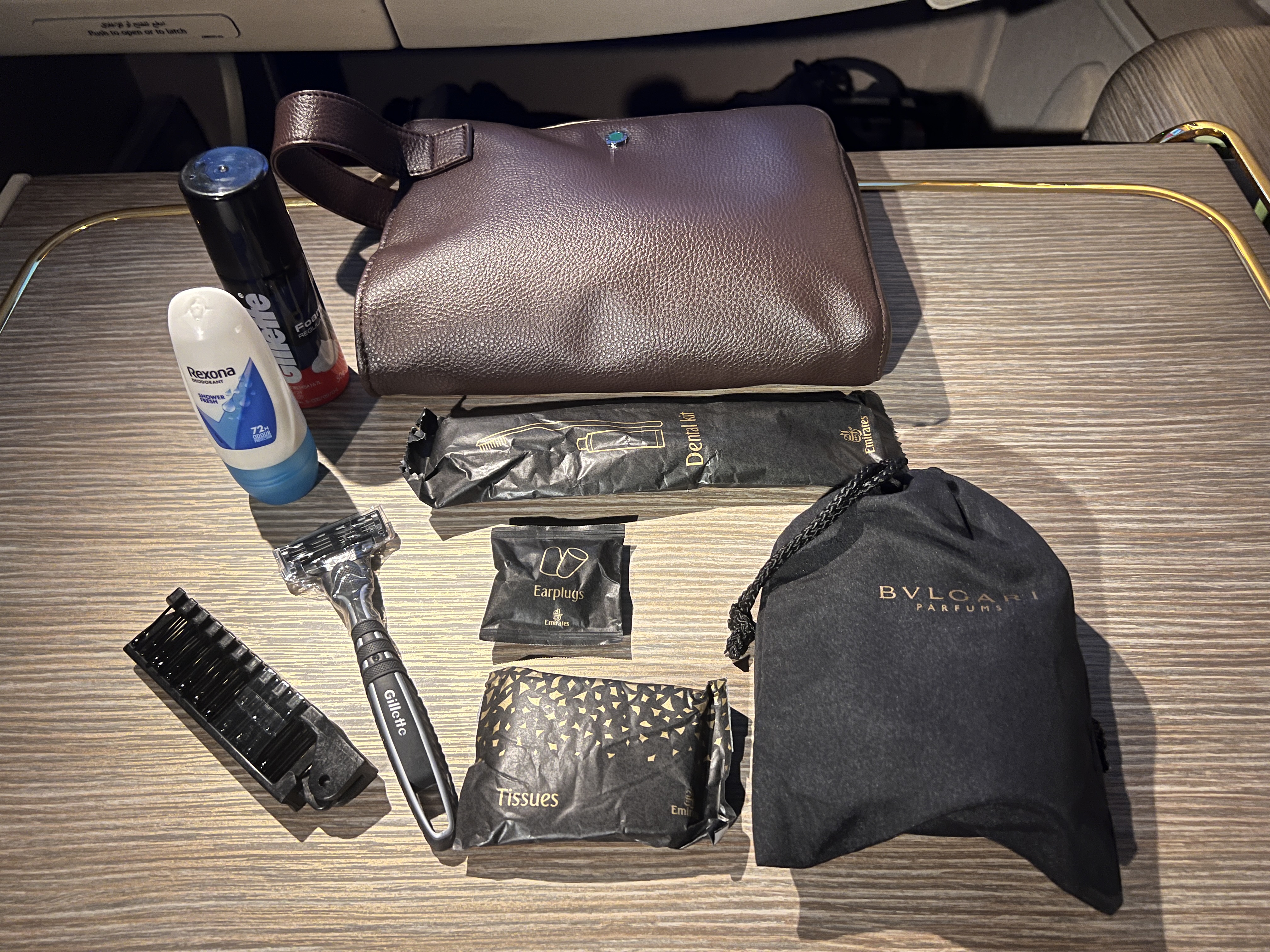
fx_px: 954
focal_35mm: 26
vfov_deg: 53.1
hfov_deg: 67.3
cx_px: 635
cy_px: 476
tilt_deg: -50.6
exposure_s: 1/60
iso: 320
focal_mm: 5.7
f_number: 1.5
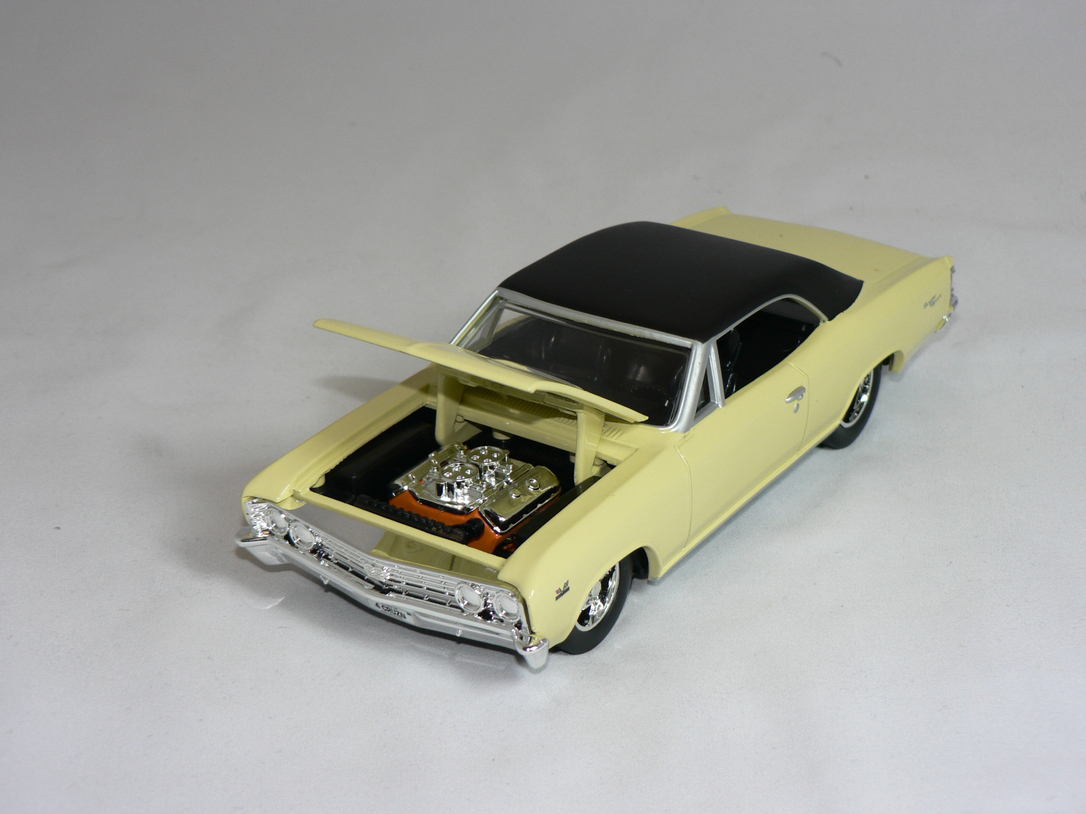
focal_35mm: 62
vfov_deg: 23.7
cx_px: 543
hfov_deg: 31.2
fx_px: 1945
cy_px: 407
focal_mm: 10.4
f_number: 3.2
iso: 80
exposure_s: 1/60
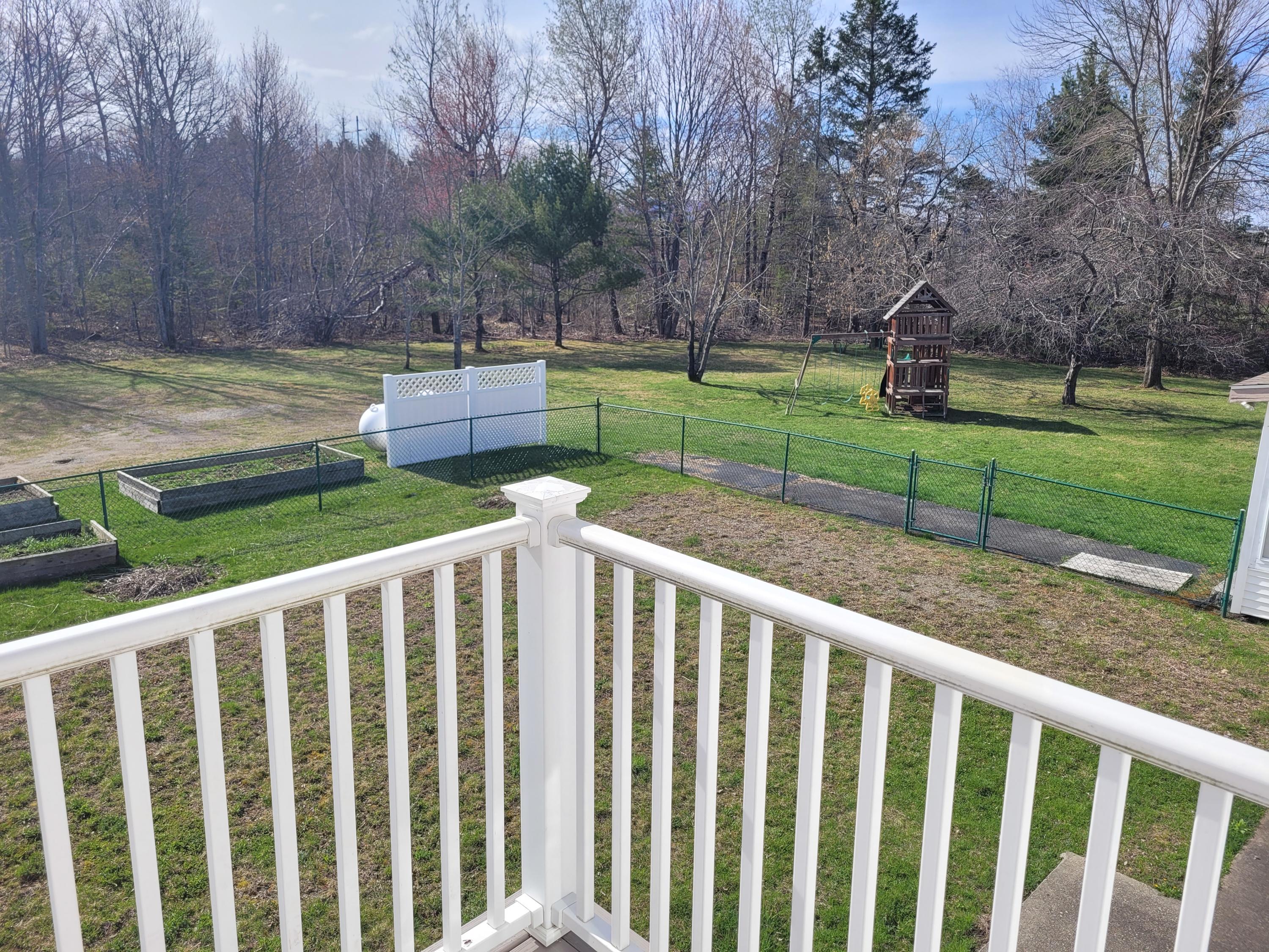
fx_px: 953
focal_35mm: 26
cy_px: 476
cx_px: 634
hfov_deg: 67.3
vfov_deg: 53.1
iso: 40
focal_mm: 5.4
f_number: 1.8
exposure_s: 1/2048
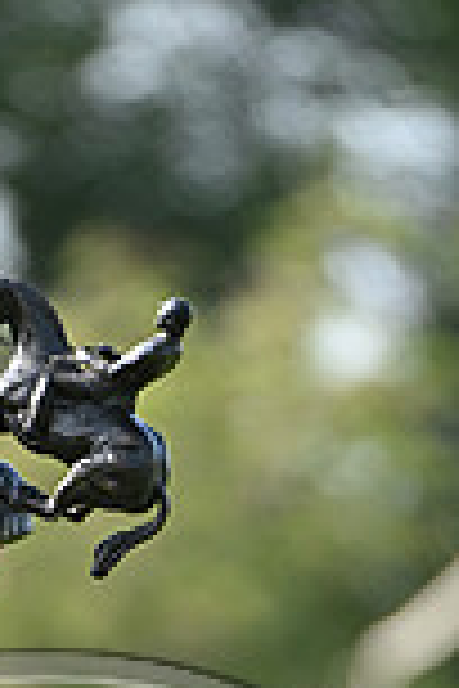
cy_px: 1160
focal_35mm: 1438
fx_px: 27500
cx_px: -20
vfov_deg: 1.4
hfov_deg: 1.0
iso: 720
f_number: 4.5
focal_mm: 380
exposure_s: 1/1250
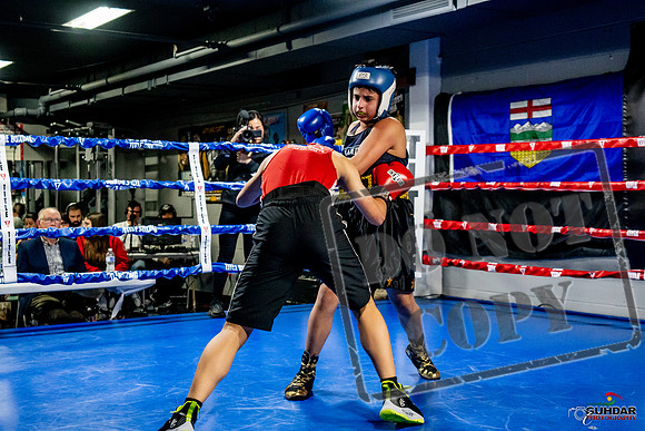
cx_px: 322
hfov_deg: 38.2
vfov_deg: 26.0
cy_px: 216
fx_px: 932
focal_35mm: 52
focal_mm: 35
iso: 5000
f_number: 2.8
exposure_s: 1/800
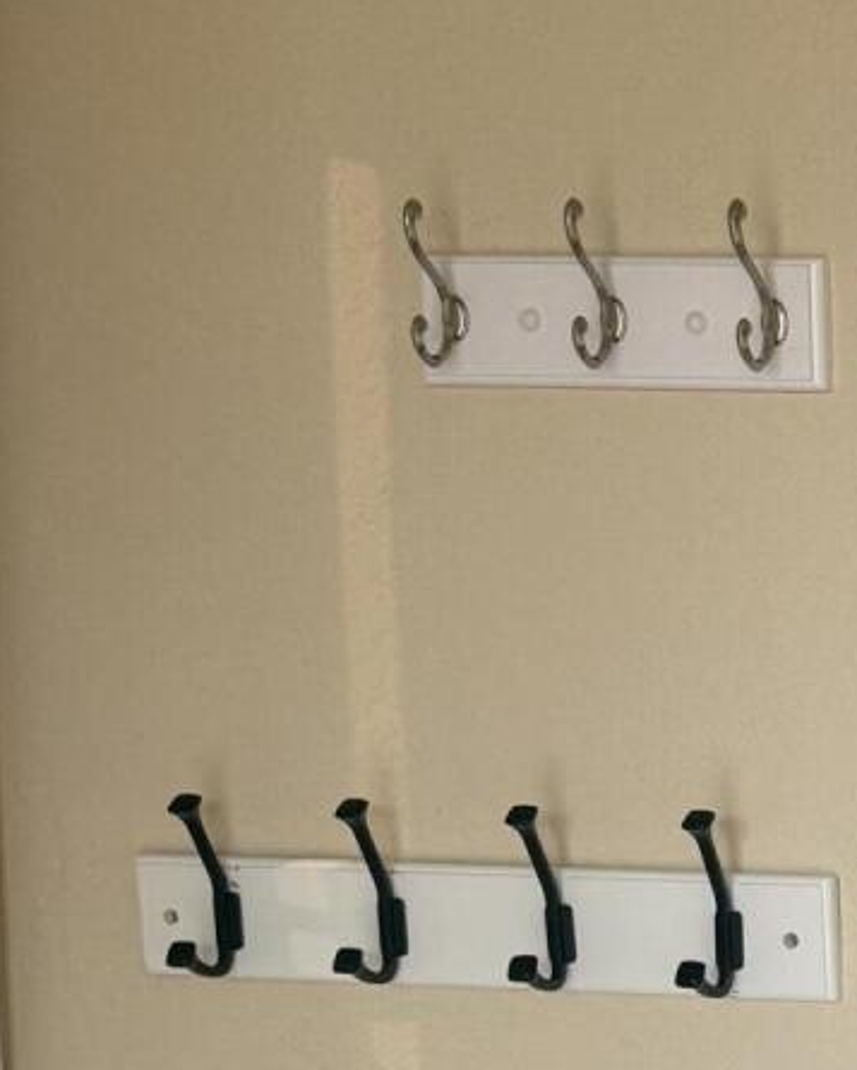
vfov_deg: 18.0
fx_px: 3328
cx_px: 1618
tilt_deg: -6.7
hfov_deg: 13.0
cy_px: 955
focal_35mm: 105
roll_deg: -1.4
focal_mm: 6.76
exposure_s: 1/60
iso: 160
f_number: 1.78
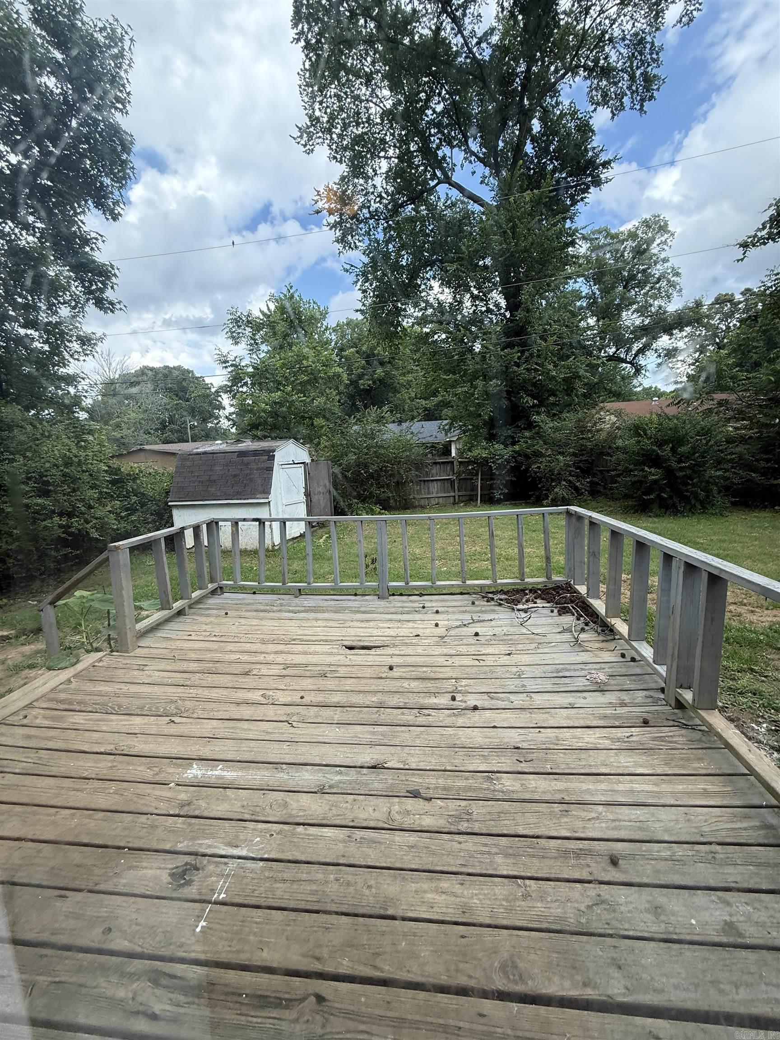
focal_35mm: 14
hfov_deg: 85.7
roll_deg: +2.7
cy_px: 520
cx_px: 390
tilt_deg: -8.8
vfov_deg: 102.1
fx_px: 421
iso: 64
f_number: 2.2
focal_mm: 2.22
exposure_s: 1/430
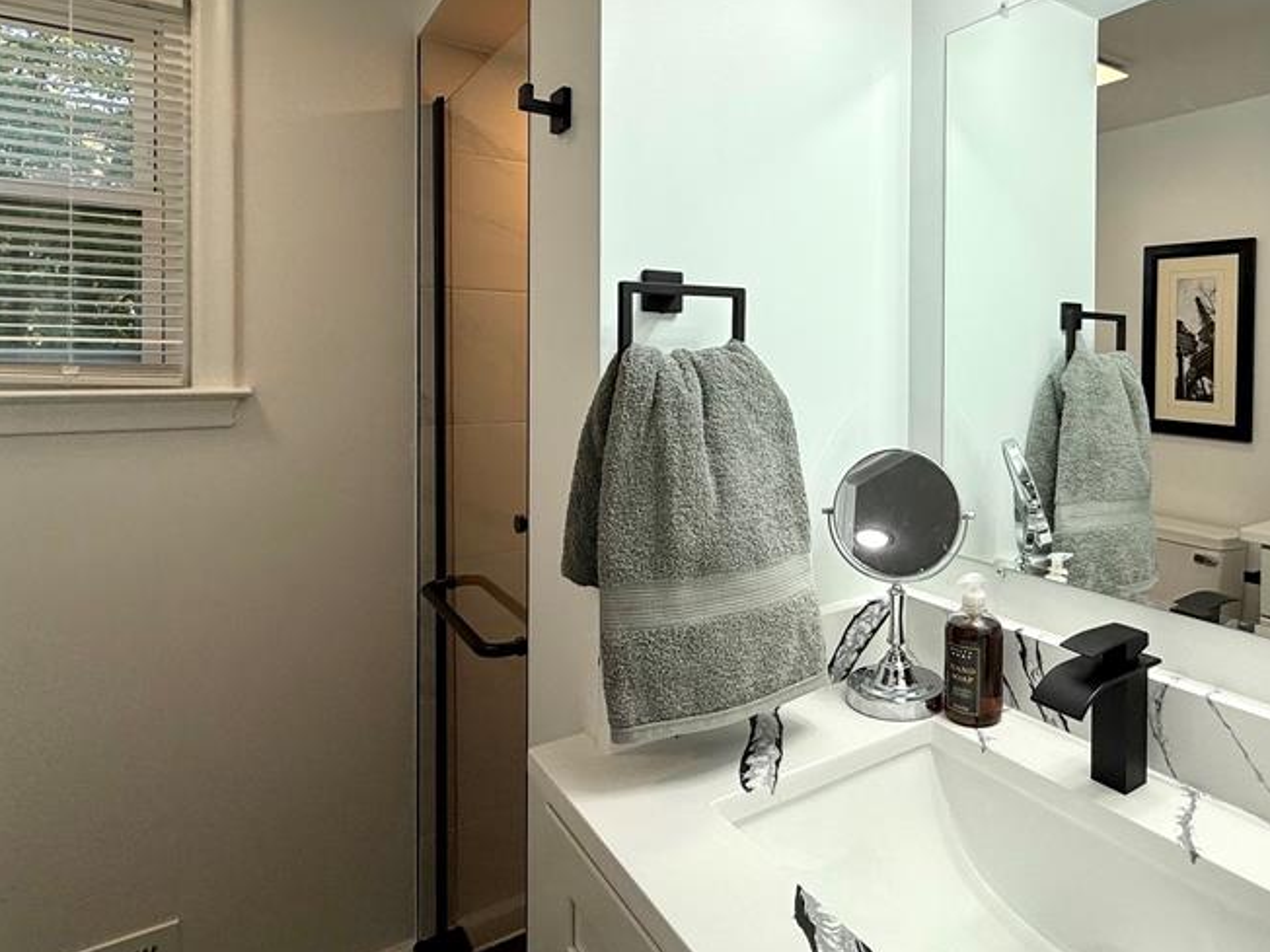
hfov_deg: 74.6
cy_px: 366
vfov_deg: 60.4
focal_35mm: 22
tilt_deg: -0.2
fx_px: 807
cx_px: 822
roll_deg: -0.5
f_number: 2.2
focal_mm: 2.22
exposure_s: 1/260
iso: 50
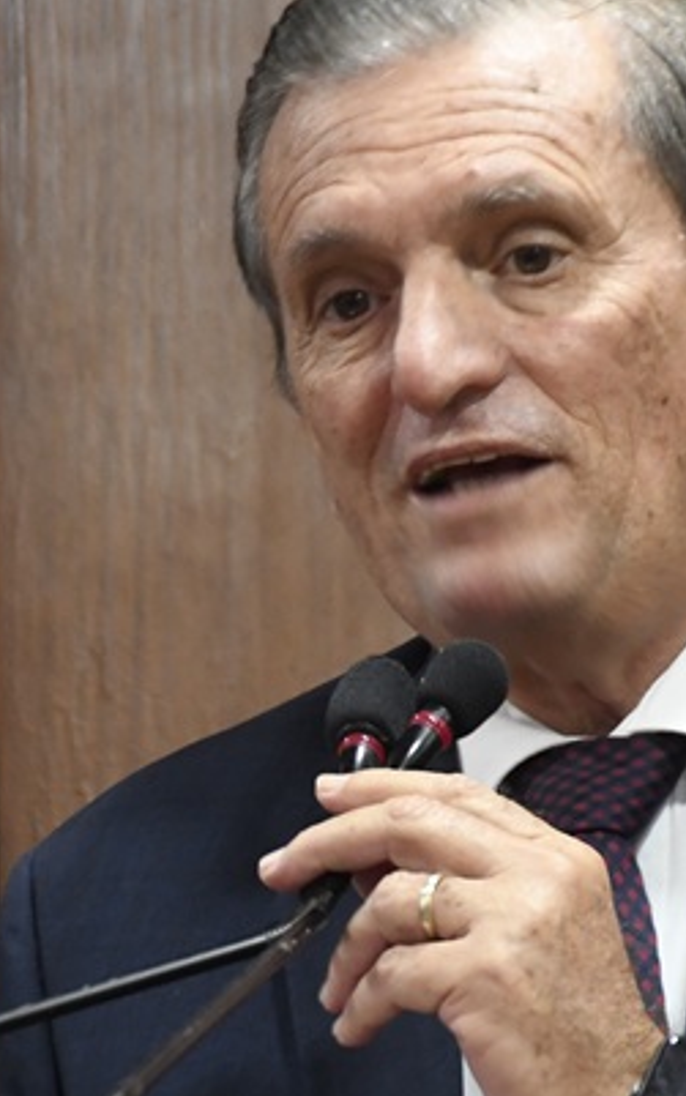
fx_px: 13656
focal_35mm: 457
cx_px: 336
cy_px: 722
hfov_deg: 2.9
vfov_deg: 4.6
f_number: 5.6
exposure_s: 1/20
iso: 1600
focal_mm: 100
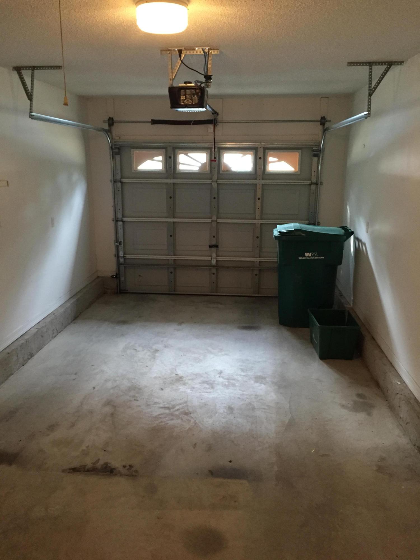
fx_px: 469
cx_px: 210
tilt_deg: -12.2
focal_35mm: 29
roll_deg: -0.4
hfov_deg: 48.2
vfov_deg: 61.7
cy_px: 280
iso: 250
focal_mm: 4.15
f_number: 2.2
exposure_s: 1/24
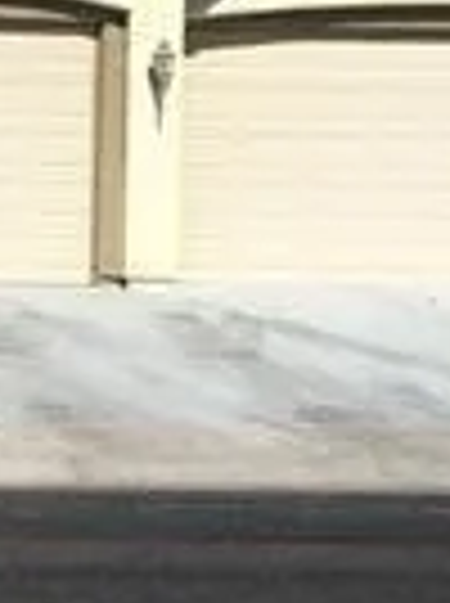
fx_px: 2261
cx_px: -387
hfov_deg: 10.6
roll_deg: +0.1
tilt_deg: -2.4
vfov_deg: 15.2
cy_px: 243
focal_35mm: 130
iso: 25
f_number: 2.2
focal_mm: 4.15
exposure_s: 1/3344
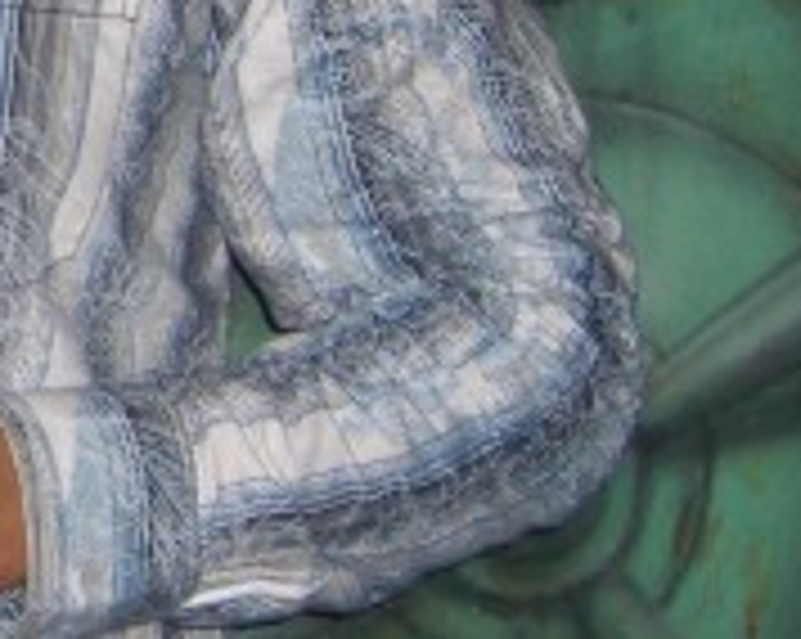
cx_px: -752
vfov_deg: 6.1
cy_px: -130
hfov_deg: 7.5
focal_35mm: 250
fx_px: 5920
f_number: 3.6
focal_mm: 11.8
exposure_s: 1/60
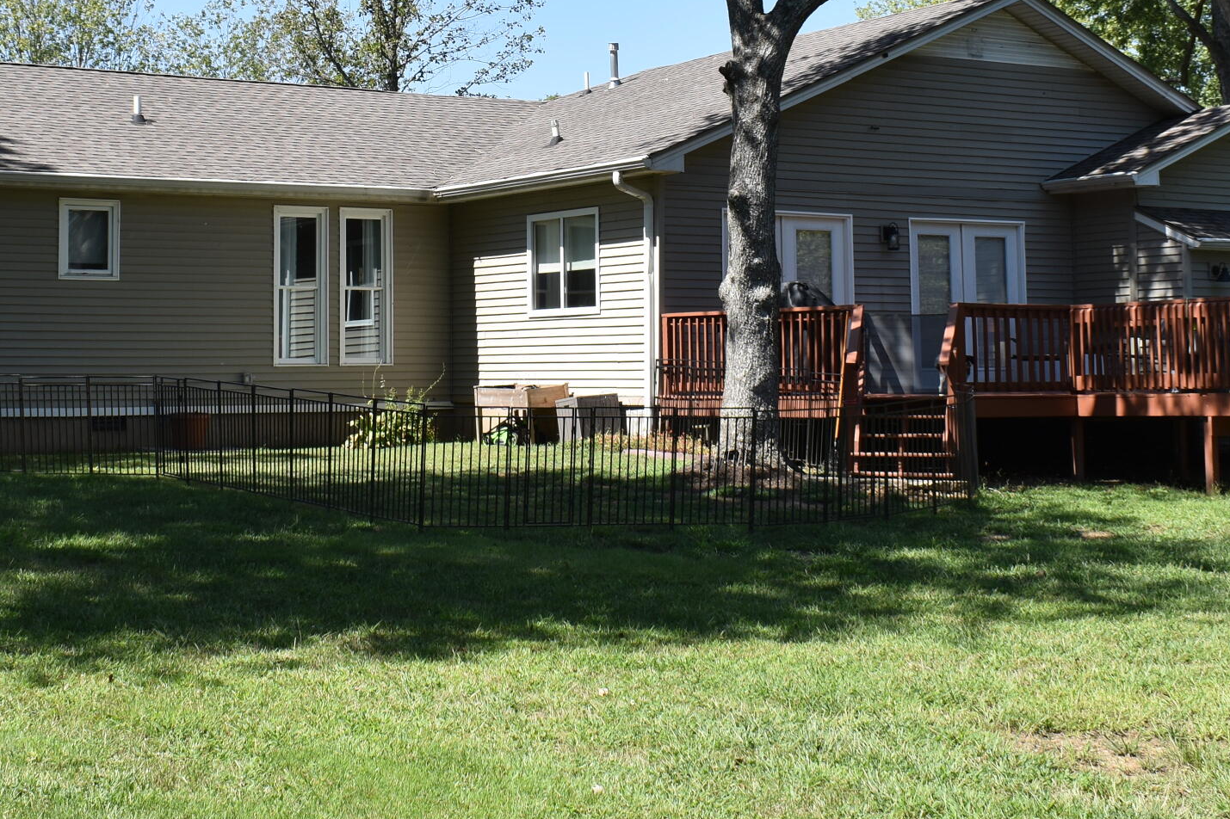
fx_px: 2152
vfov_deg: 21.3
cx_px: 533
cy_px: 167
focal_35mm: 63
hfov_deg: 31.9
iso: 100
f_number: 8
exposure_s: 1/200
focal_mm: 20
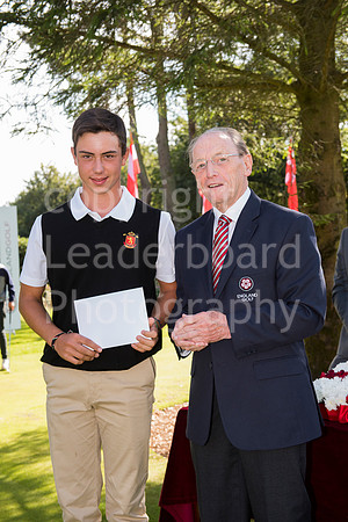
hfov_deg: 24.6
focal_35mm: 55
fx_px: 797
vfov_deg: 36.2
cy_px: 261
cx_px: 174
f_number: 5.6
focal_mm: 55
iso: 250
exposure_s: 1/160
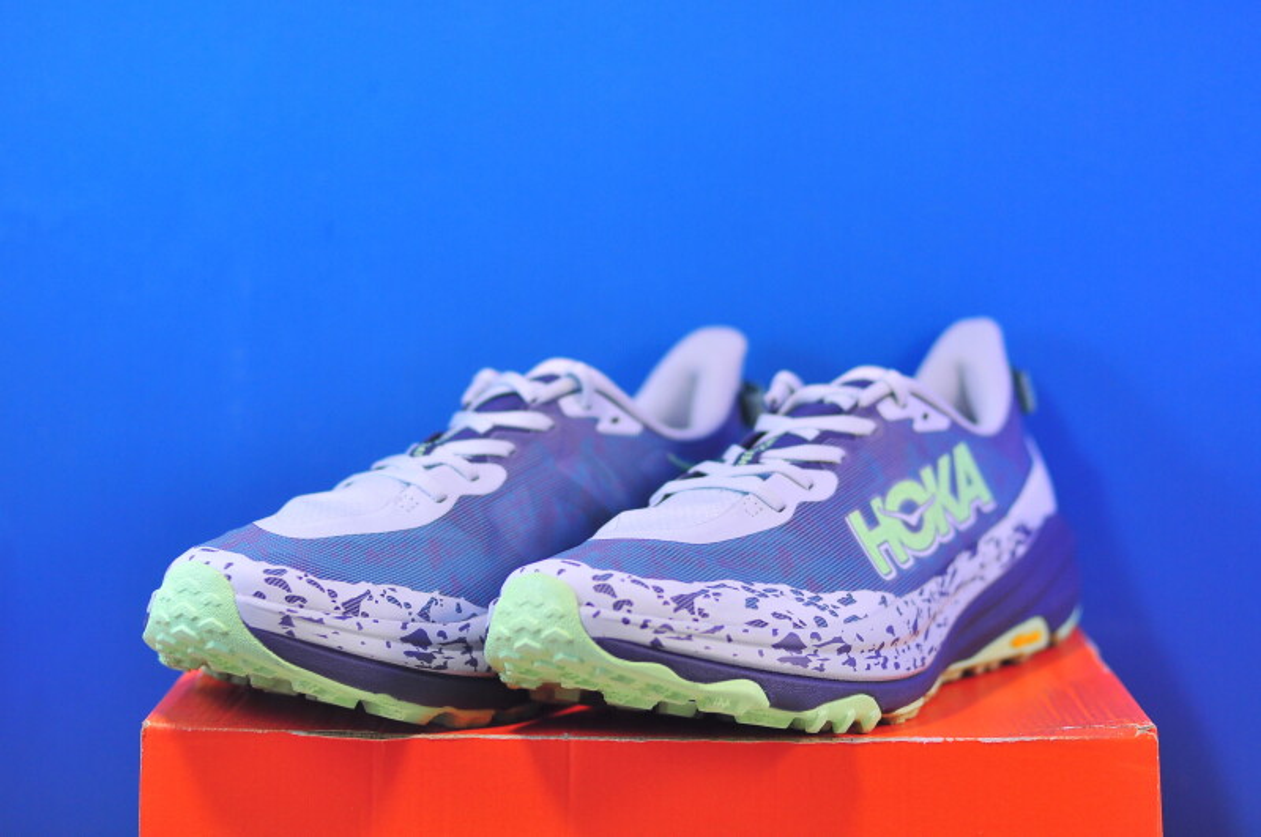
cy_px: 418
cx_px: 630
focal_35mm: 75
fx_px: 2623
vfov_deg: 18.1
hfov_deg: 27.0
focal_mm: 50
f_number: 2.2
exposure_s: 1/320
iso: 250
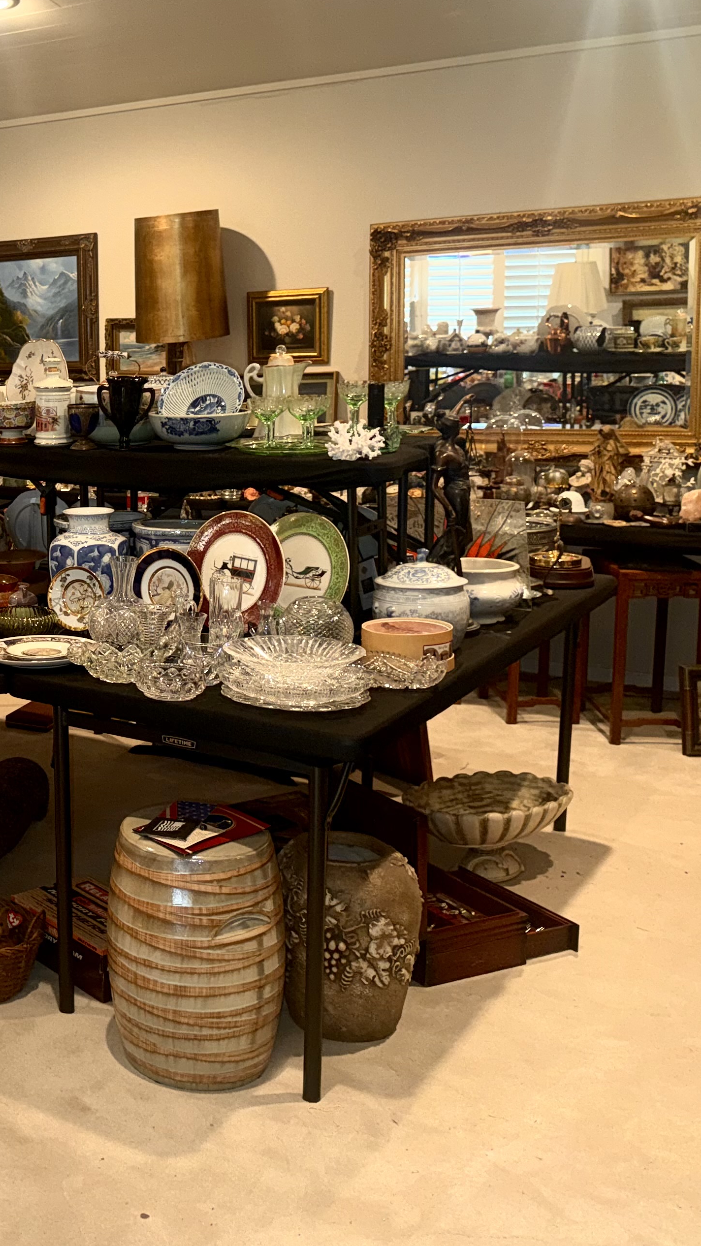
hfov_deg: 26.8
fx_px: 1355
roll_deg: +1.1
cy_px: 524
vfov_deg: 49.2
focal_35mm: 41
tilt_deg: -8.8
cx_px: -55
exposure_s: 1/15
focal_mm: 6.76
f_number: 1.78
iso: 80
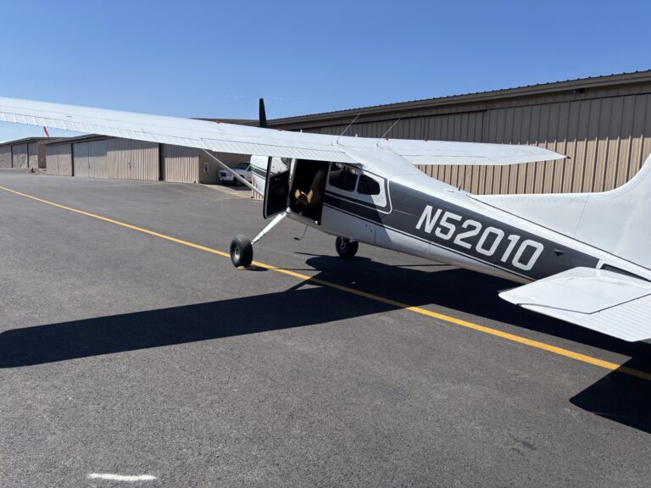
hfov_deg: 67.3
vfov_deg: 53.1
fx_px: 489
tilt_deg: -9.1
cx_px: 326
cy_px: 244
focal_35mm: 26
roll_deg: -0.1
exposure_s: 1/4082
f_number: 1.6
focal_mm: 5.96
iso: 50
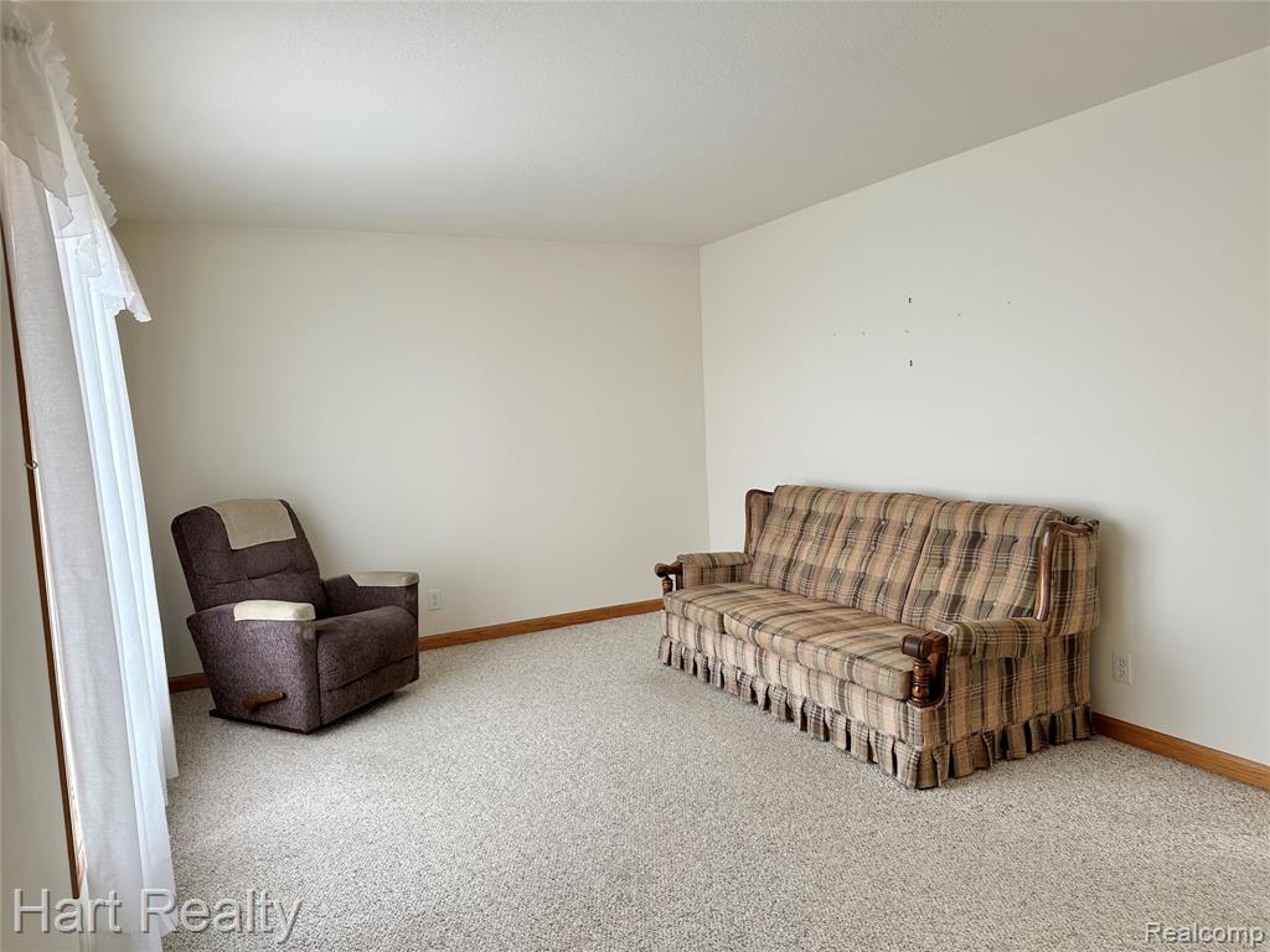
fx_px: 881
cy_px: 476
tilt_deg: -5.9
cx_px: 635
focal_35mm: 24
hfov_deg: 71.6
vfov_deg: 56.8
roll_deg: +2.4
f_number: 1.78
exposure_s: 1/121
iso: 80
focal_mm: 6.86
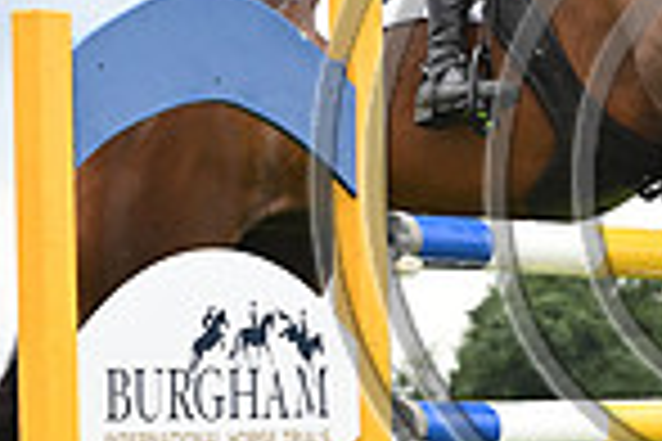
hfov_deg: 6.1
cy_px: 115
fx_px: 6233
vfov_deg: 4.1
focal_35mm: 339
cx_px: 725
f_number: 5.6
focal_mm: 86
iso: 2000
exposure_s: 1/1250
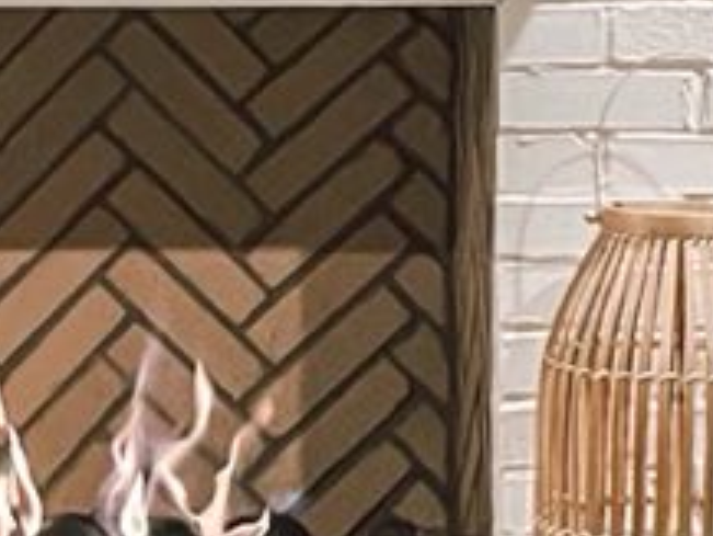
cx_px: 223
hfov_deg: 11.7
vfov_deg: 8.8
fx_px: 3462
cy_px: -46
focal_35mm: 168
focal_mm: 5.1
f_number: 1.6
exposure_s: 1/60
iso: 500
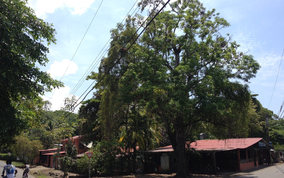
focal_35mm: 38
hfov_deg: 51.6
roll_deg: +0.1
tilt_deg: +7.1
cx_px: 142
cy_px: 105
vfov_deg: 33.5
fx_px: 294
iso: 50
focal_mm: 4.28
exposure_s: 1/1534
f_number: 2.4
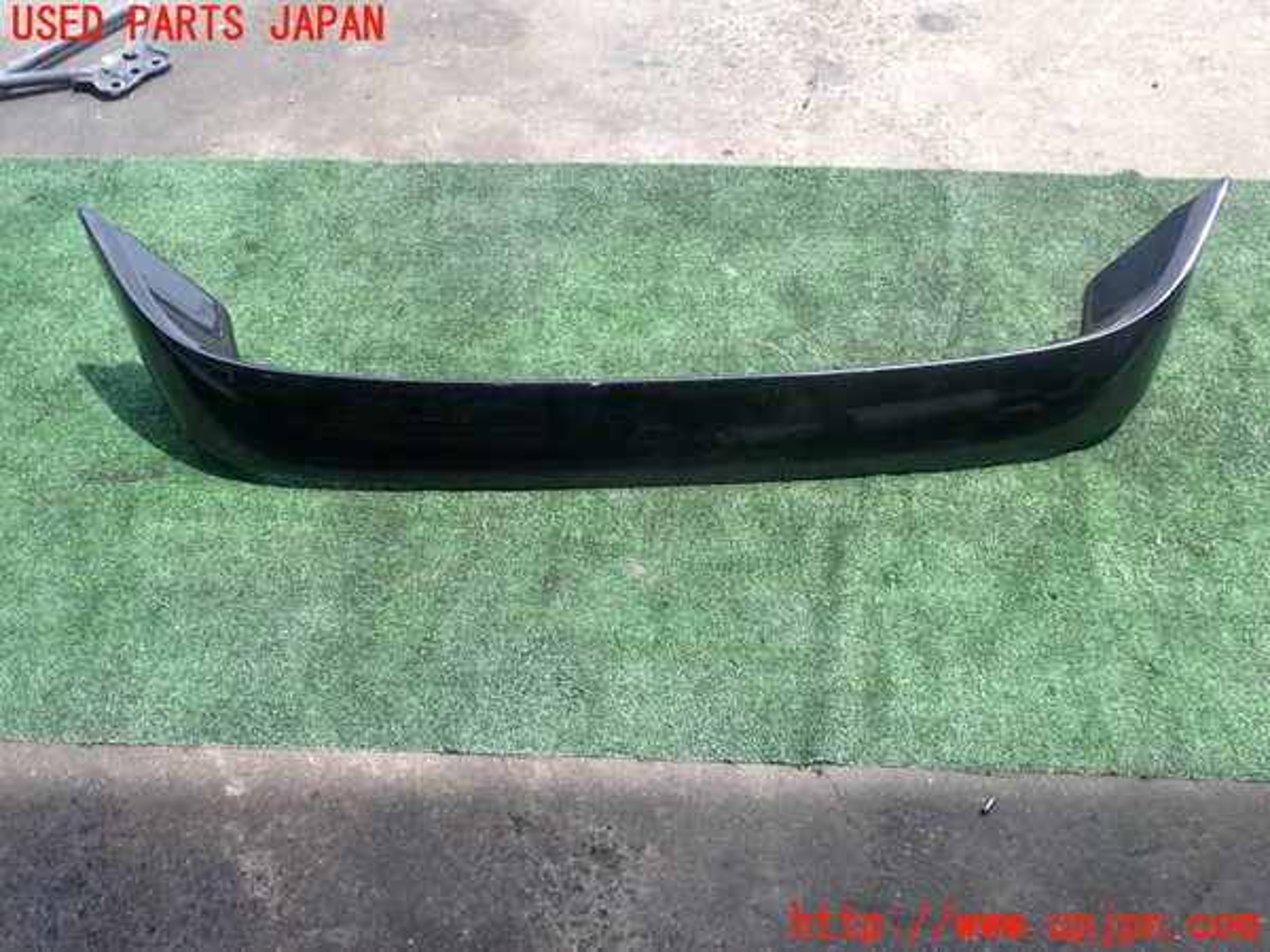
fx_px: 1101
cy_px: 476
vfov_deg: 46.8
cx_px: 635
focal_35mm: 30
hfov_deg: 60.0
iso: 160
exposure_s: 1/60
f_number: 9
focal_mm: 5.4
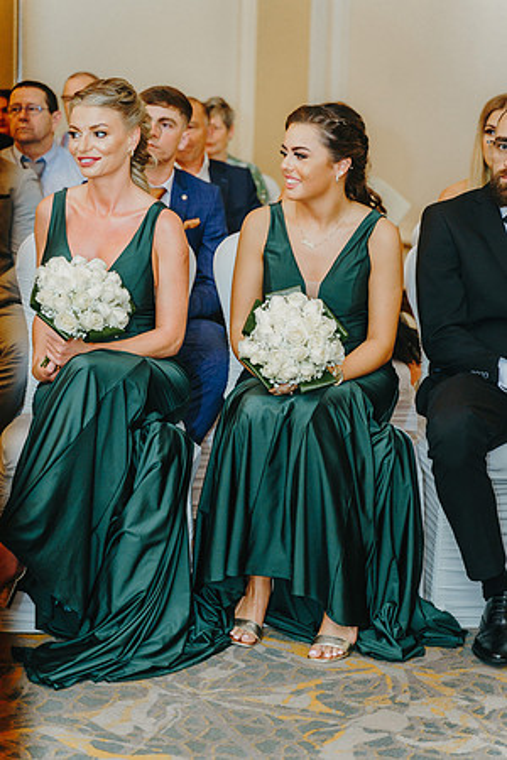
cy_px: 380
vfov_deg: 27.0
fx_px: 1584
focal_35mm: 75
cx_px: 254
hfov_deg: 18.2
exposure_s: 1/250
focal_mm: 75
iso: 1600
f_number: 3.2
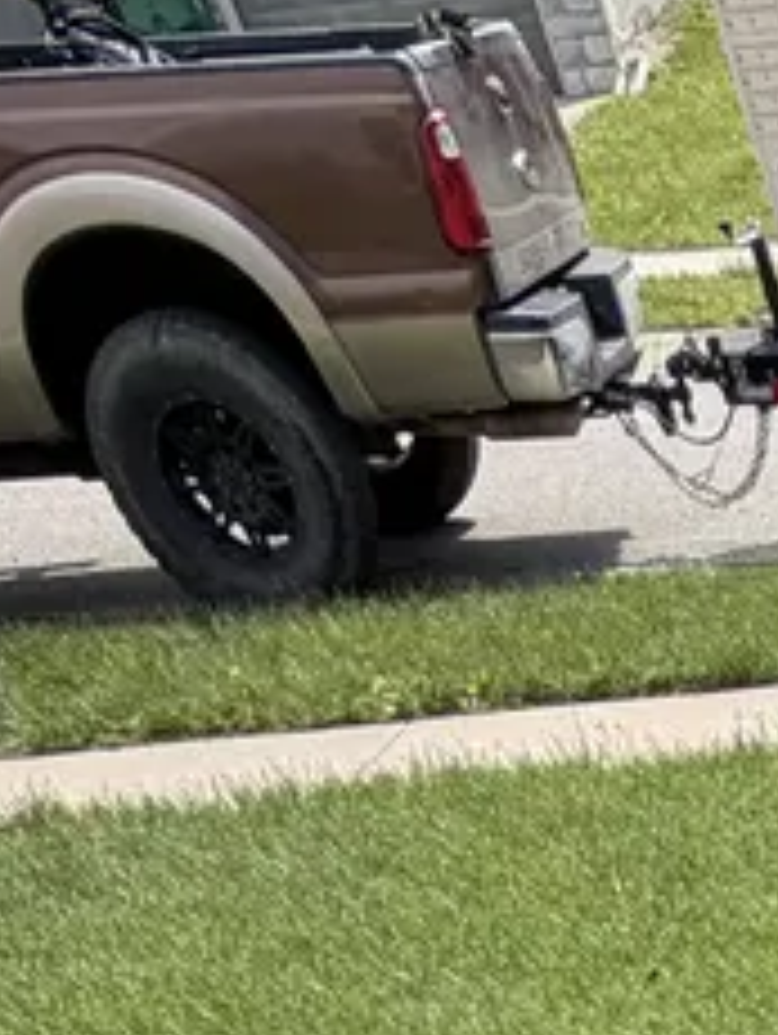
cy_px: 2574
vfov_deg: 14.5
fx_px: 2184
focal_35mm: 73
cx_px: 1808
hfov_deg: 14.4
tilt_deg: -53.4
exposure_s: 1/619
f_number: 2.2
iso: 40
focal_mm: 2.22
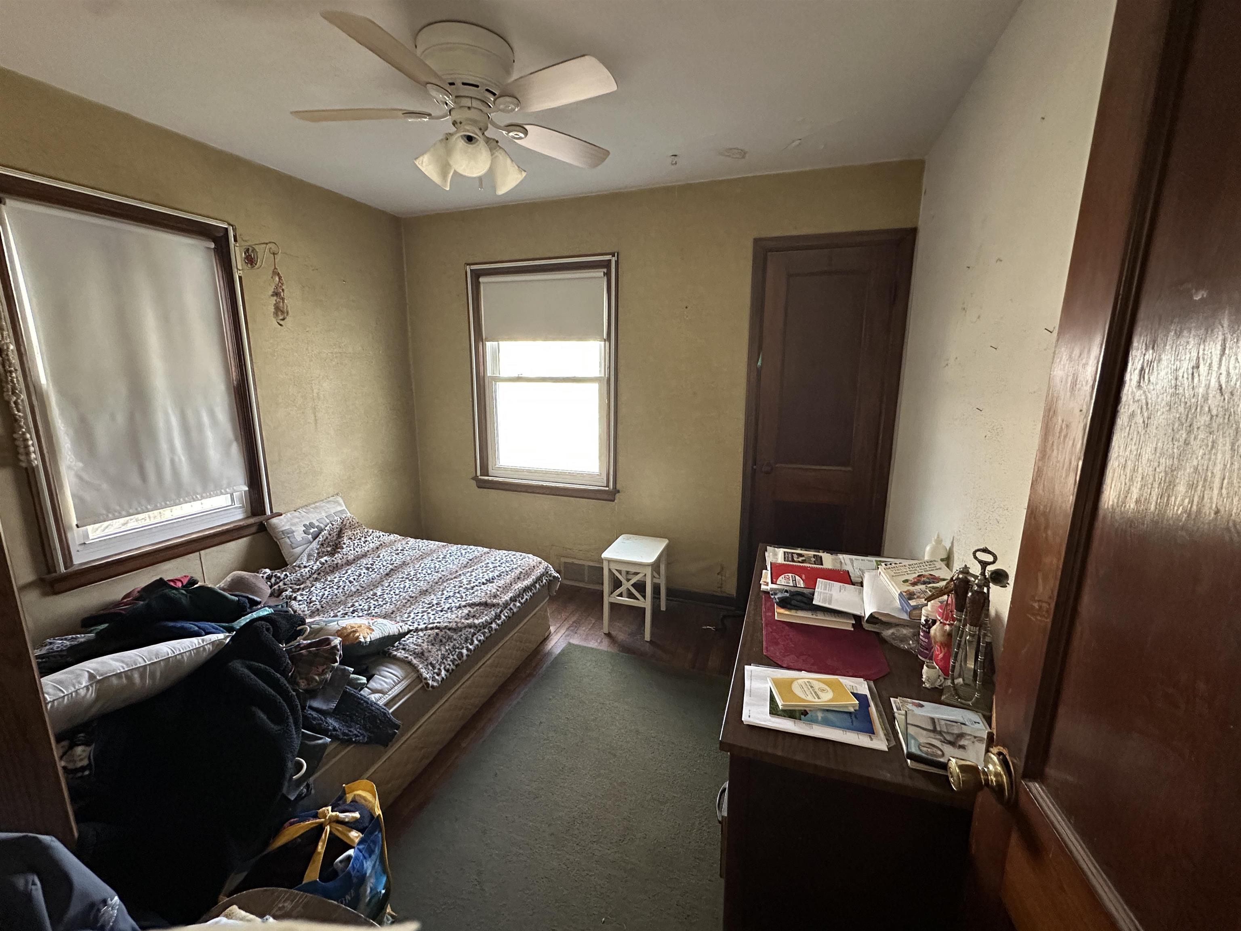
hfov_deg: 102.1
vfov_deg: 85.7
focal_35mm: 14
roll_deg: -0.2
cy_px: 466
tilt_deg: -10.0
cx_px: 620
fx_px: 502
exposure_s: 1/60
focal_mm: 2.22
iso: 800
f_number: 2.2
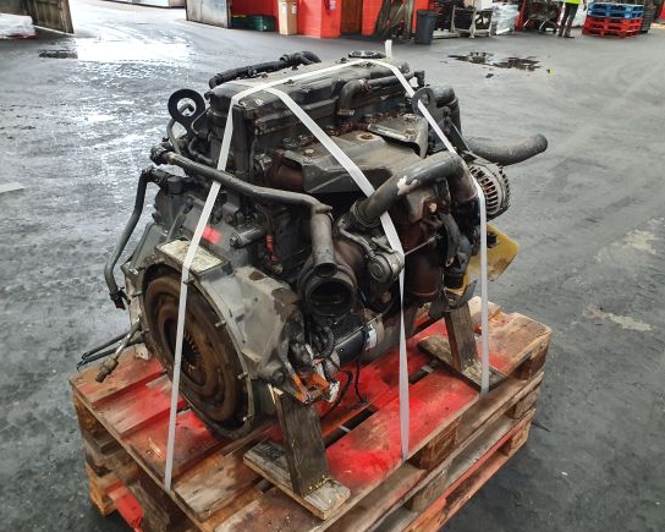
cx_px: 346
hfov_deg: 62.2
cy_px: 265
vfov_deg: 51.5
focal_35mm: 28
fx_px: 551
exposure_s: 1/100
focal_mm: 4.32
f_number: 2.4
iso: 320
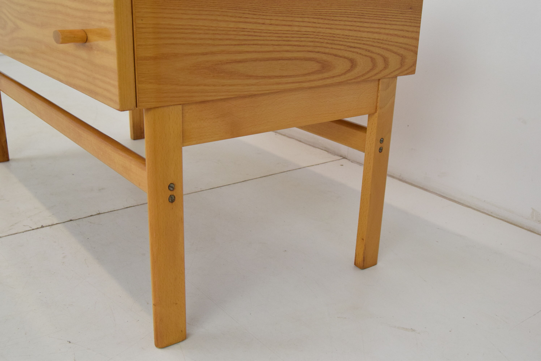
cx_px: 270
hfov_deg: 49.5
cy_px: 180
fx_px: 587
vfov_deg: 34.3
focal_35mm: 39
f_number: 8
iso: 1600
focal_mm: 26
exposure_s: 1/250
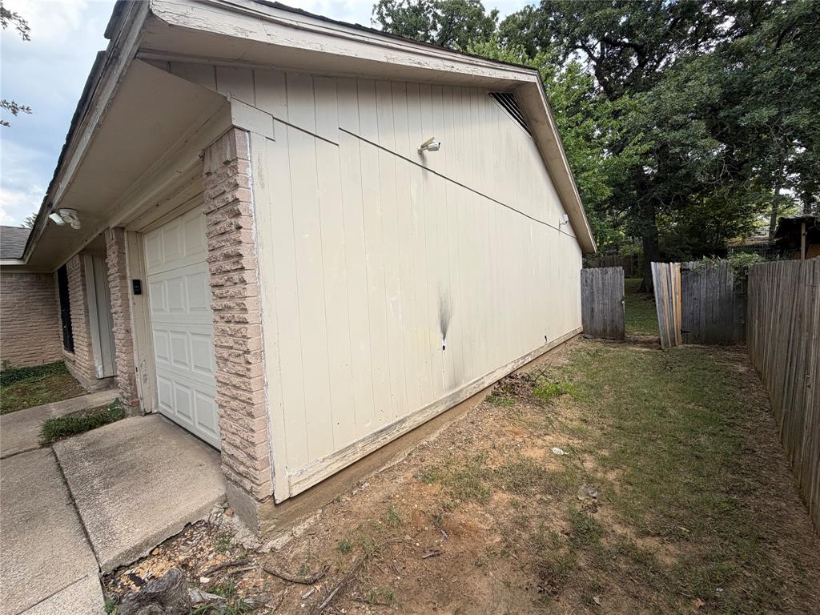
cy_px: 308
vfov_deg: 85.7
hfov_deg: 102.1
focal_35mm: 14
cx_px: 410
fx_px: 332
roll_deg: +3.7
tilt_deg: -2.6
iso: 40
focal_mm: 2.22
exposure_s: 1/638
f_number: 2.2
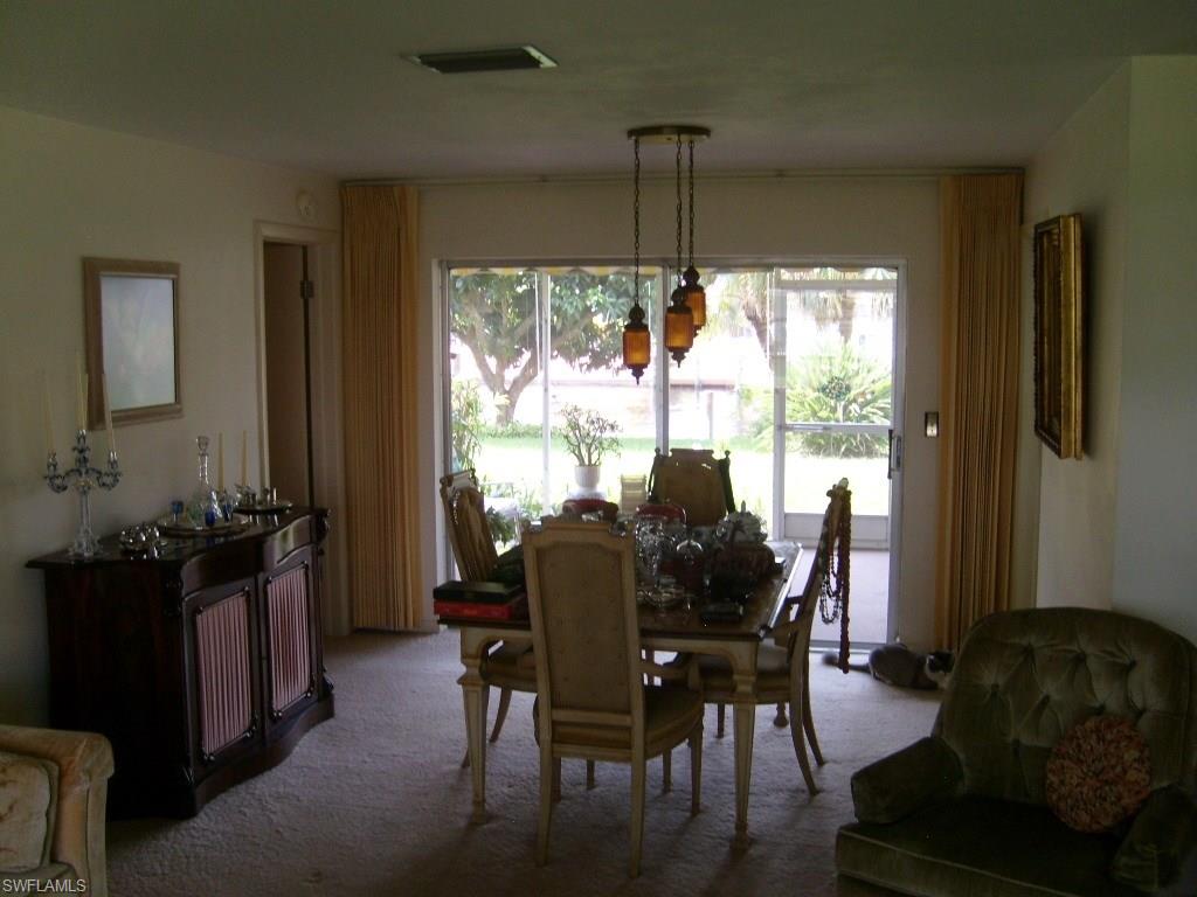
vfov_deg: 40.7
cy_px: 448
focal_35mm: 35
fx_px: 1210
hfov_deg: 52.6
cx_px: 598
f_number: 2.8
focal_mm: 5.8
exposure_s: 1/45
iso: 100
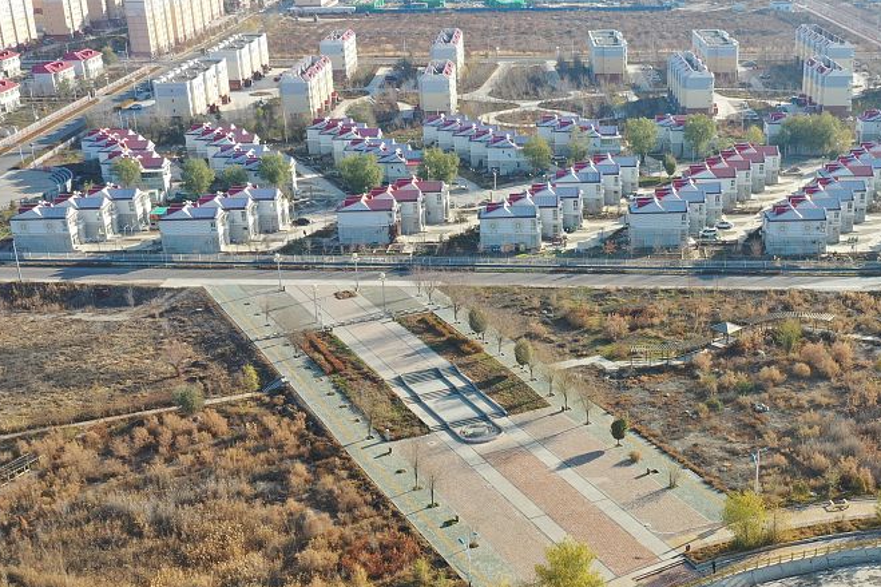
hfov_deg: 38.4
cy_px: 447
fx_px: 1248
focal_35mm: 51
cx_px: 588
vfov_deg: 26.1
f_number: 7.1
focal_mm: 10.26
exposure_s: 1/60
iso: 100
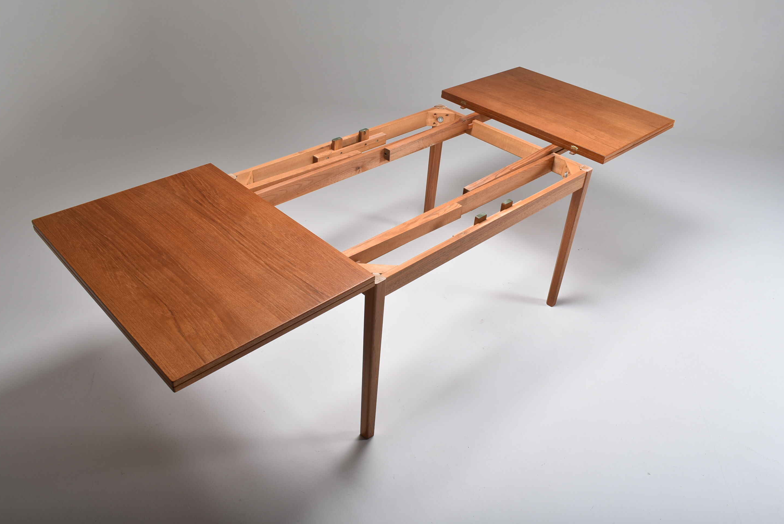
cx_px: 382
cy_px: 261
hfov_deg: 65.4
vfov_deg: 46.5
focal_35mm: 28
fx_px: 610
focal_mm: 18
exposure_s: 1/200
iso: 100
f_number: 11
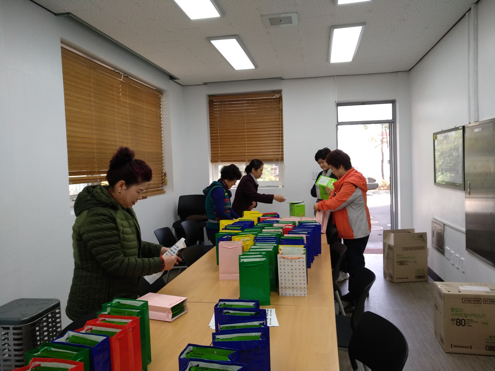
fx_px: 315
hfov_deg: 76.4
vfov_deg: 61.1
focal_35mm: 22
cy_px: 186
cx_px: 248
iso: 320
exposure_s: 1/120
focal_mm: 3.81
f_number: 2.2
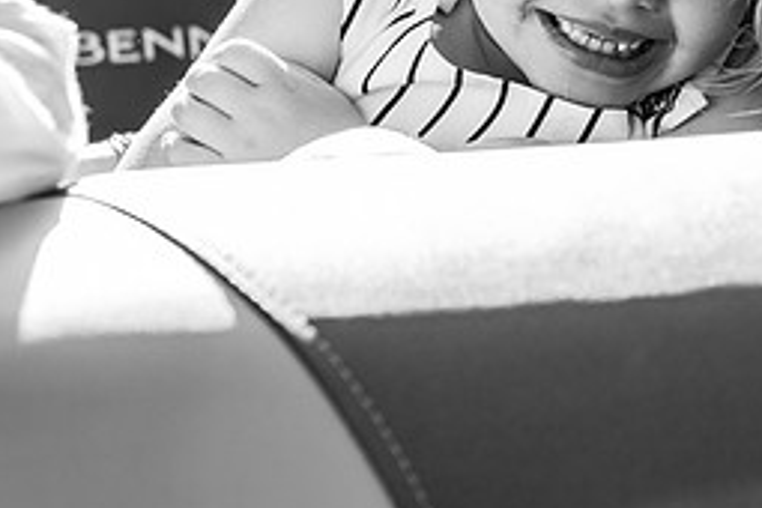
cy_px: -19
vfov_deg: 8.6
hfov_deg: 12.8
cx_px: 660
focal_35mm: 159
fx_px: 3365
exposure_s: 1/250
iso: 400
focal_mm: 70
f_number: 9
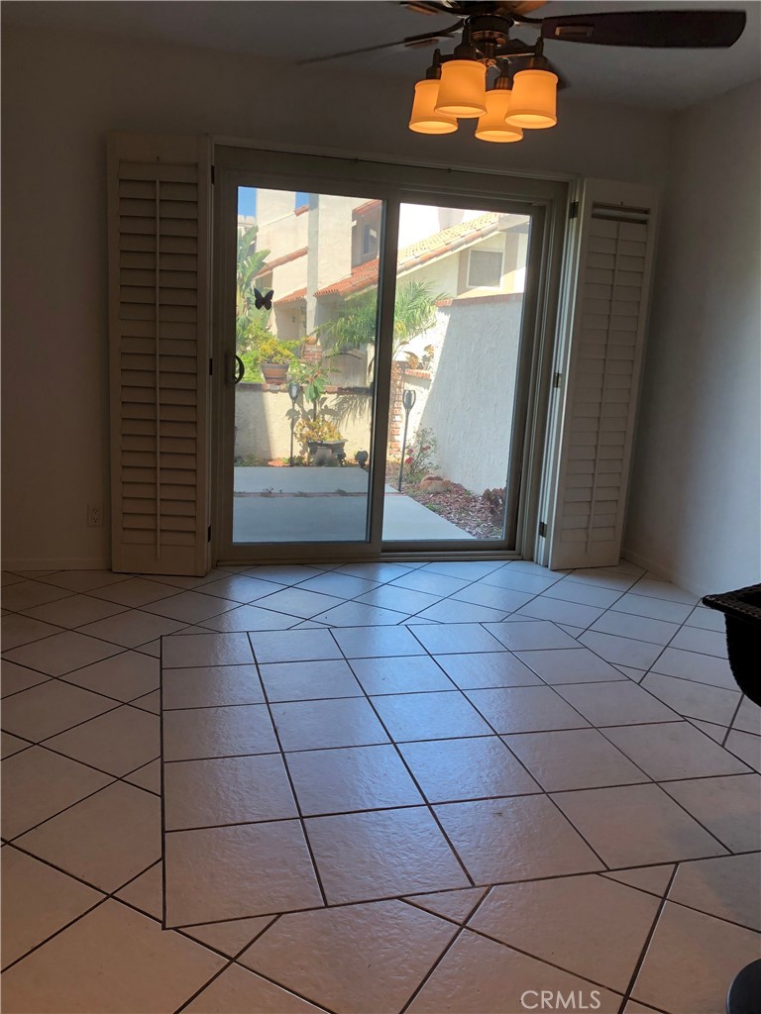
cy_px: 507
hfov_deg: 49.7
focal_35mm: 28
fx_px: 821
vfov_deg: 63.4
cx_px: 380
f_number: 1.8
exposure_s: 1/120
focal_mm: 4
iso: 32
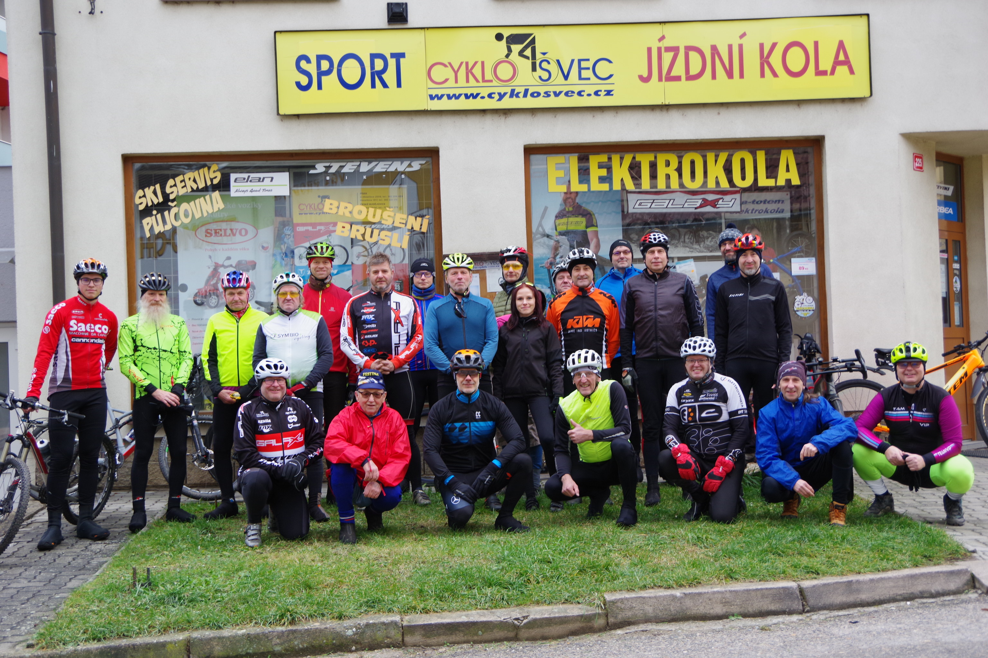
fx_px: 1262
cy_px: 329
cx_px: 494
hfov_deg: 42.7
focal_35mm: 46
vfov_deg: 29.2
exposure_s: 1/100
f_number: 4.5
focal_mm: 31
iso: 400
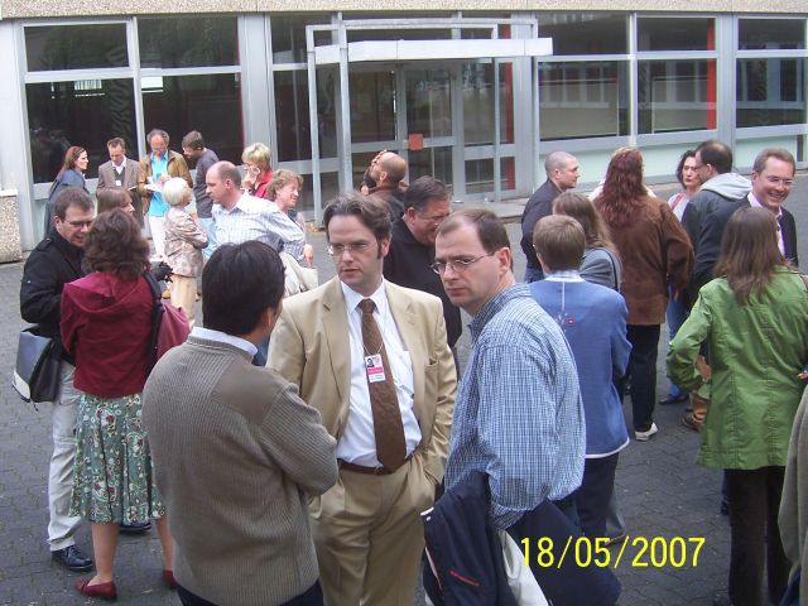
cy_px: 303
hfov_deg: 51.4
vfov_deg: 39.7
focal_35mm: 36
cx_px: 404
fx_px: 840
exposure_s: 1/90
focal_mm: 6
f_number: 3
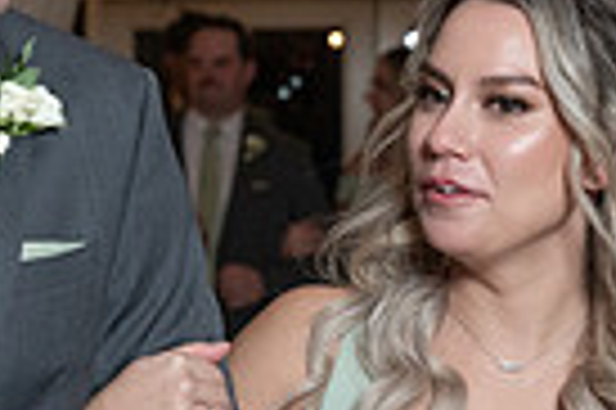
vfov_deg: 4.6
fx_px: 5076
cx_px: 153
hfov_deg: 6.9
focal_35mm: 297
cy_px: 435
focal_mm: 70
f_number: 5.6
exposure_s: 1/200
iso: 2000
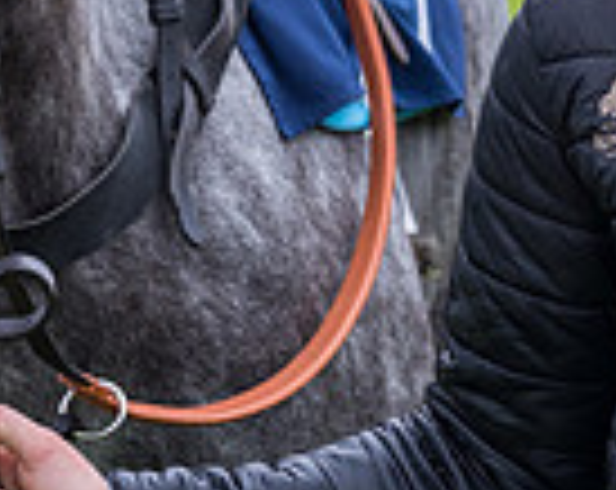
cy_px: 73
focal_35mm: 784
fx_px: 14263
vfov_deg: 2.0
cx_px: 130
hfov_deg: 2.5
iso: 400
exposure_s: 1/500
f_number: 5
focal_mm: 135
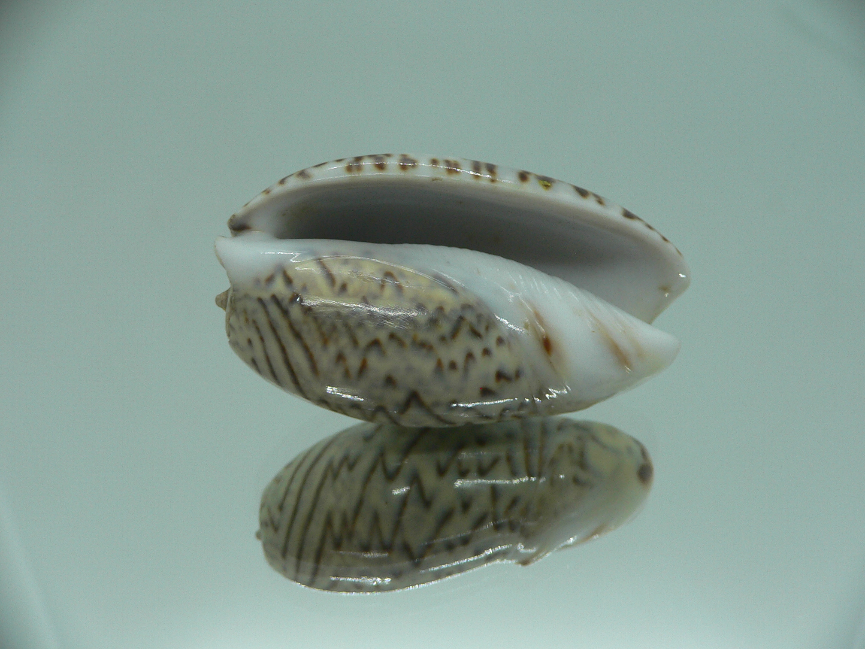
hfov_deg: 52.6
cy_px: 324
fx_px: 875
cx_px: 432
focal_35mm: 35
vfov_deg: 40.7
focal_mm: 4.6
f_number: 2.8
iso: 80
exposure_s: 1/60
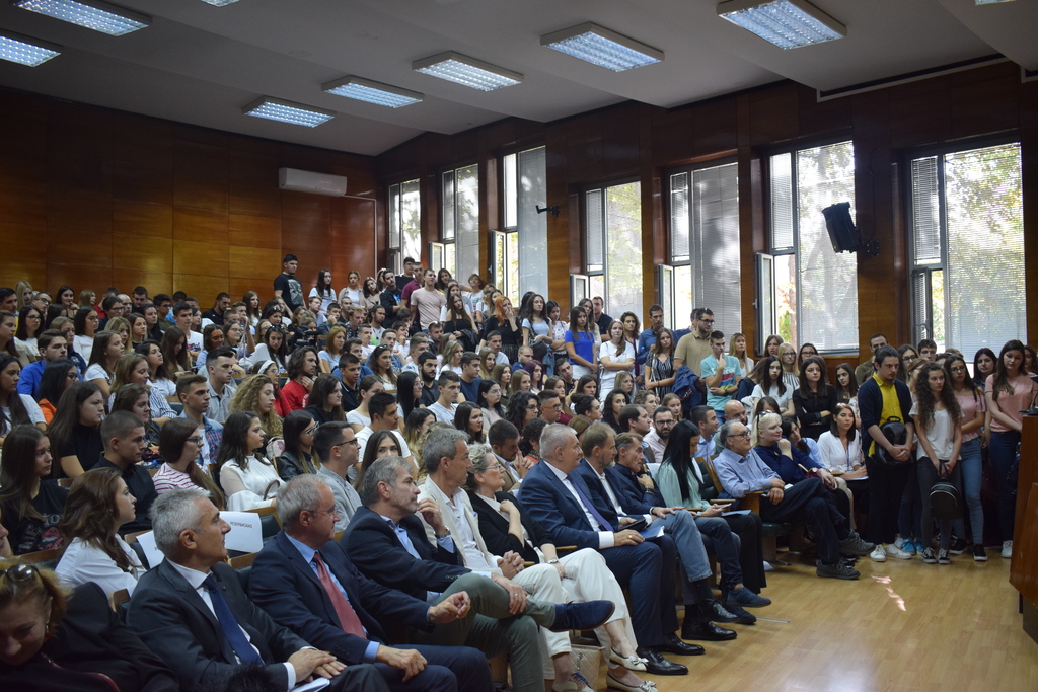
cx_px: 519
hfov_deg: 55.1
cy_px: 346
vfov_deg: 38.4
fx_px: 995
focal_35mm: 34
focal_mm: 23
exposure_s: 1/60
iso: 900
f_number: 3.8
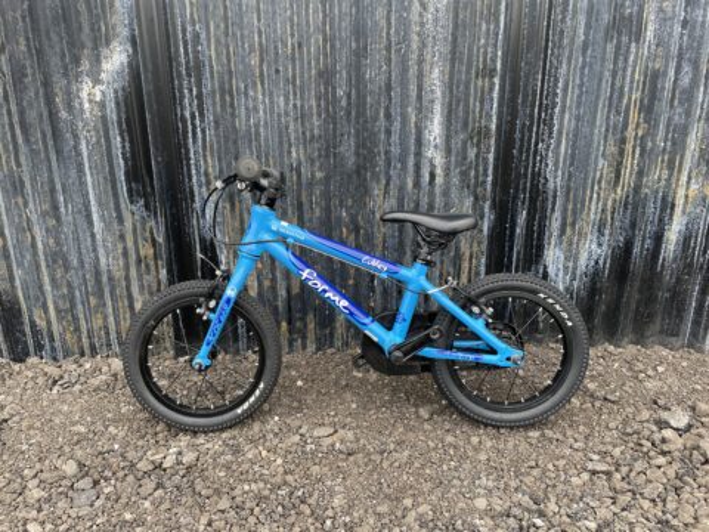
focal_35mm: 26
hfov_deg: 67.3
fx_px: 533
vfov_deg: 53.1
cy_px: 266
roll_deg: +0.7
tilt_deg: -16.9
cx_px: 354
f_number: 1.6
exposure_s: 1/273
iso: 32
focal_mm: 4.2
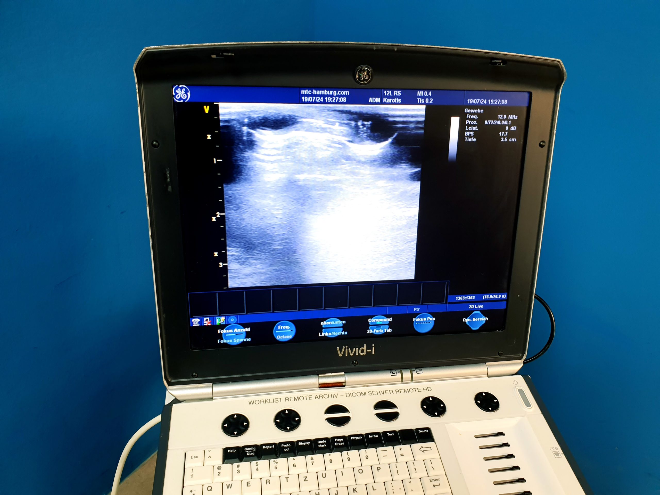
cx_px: 330
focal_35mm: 26
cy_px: 248
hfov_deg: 67.3
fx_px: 496
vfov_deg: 53.1
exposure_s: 1/50
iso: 80
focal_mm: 4.3
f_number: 2.4
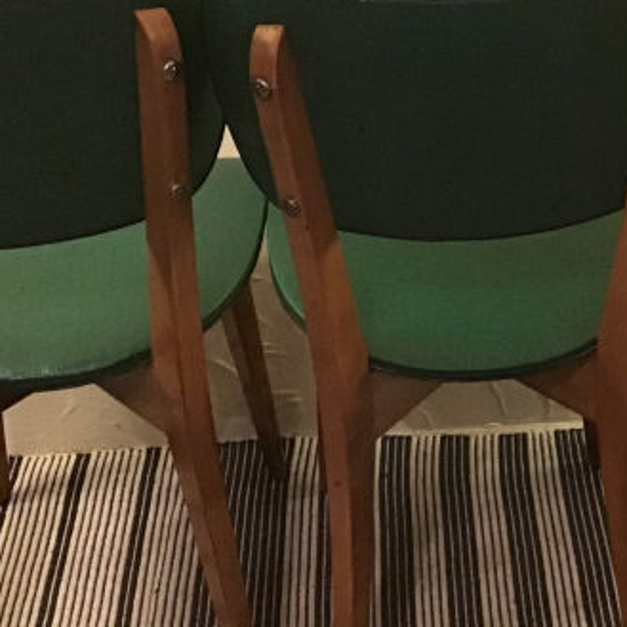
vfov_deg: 25.4
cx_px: 484
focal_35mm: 68
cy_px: 295
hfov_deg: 25.0
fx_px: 1393
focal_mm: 3.3
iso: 400
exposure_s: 1/17
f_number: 2.4
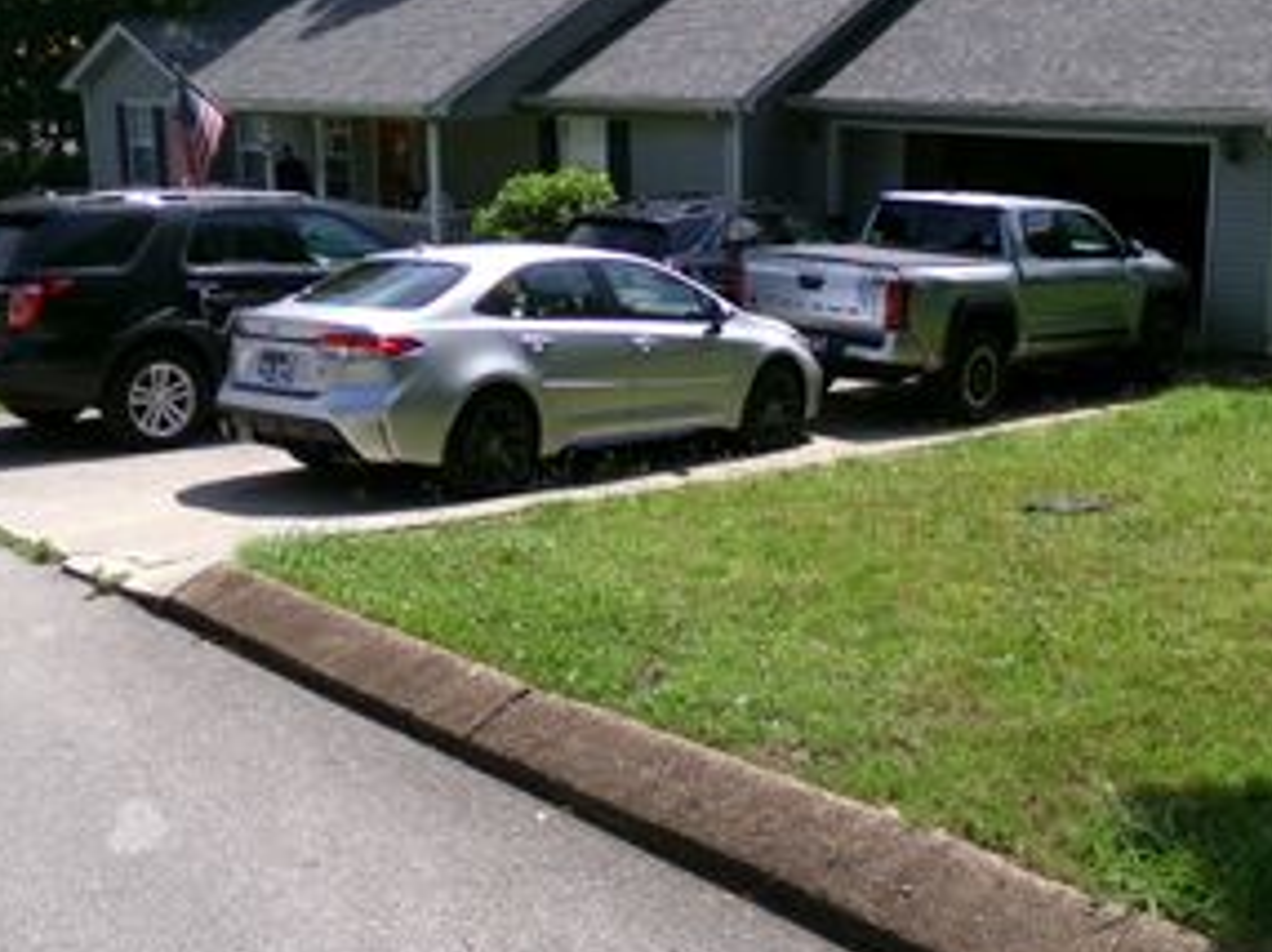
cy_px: 349
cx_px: 658
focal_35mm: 42
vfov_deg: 34.1
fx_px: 1542
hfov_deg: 44.8
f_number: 3.7
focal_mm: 4.3
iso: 100
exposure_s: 1/600
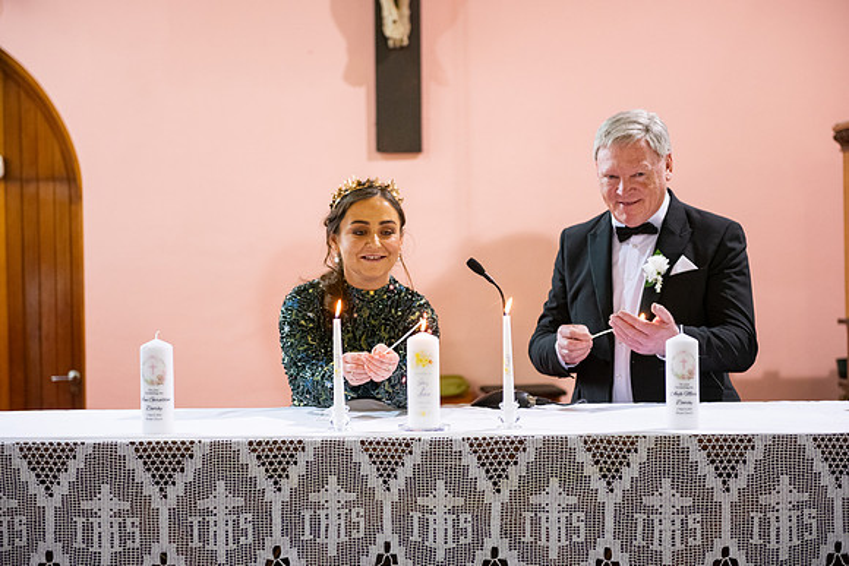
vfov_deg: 18.8
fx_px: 1715
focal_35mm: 73
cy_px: 283
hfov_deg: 27.8
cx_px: 424
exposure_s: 1/160
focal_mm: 70
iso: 1250
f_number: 3.5
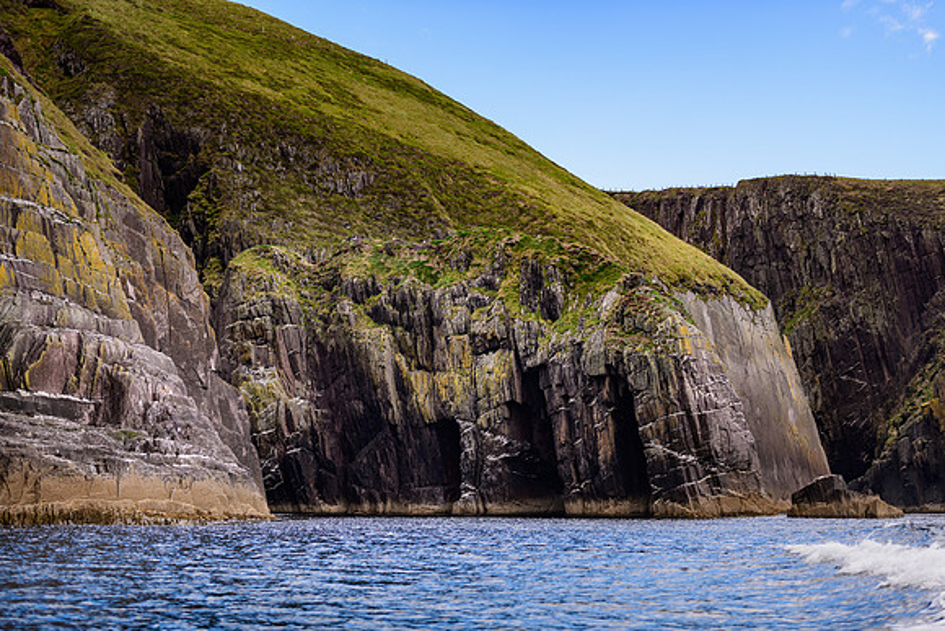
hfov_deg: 28.8
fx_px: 1838
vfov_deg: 19.5
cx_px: 472
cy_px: 316
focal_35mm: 70
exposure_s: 1/800
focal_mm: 70
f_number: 2.8
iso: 64
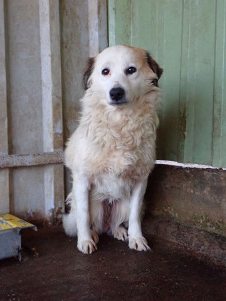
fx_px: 383
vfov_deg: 42.9
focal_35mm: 44
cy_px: 150
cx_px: 113
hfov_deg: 32.9
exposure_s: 1/500
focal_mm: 7.84
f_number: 2.9
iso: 1250
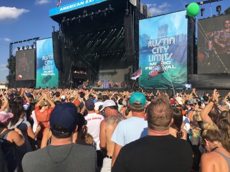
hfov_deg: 61.7
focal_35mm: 29
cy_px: 86
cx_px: 115
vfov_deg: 48.2
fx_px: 193
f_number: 2.2
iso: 25
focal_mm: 4.15
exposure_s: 1/1748
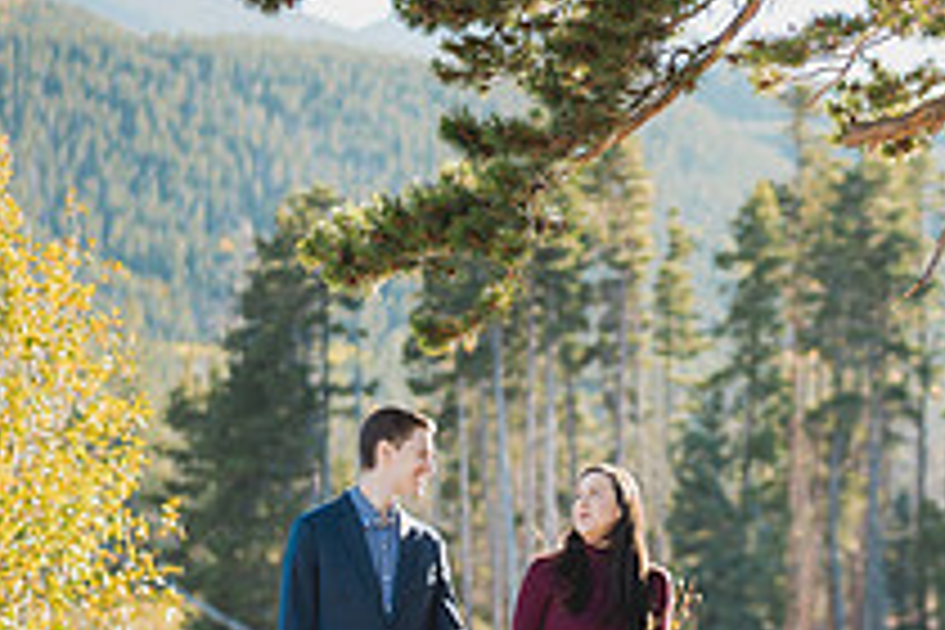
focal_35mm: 141
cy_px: 574
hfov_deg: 14.5
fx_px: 3701
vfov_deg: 9.7
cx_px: 747
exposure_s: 1/1250
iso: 100
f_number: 1.4
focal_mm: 50
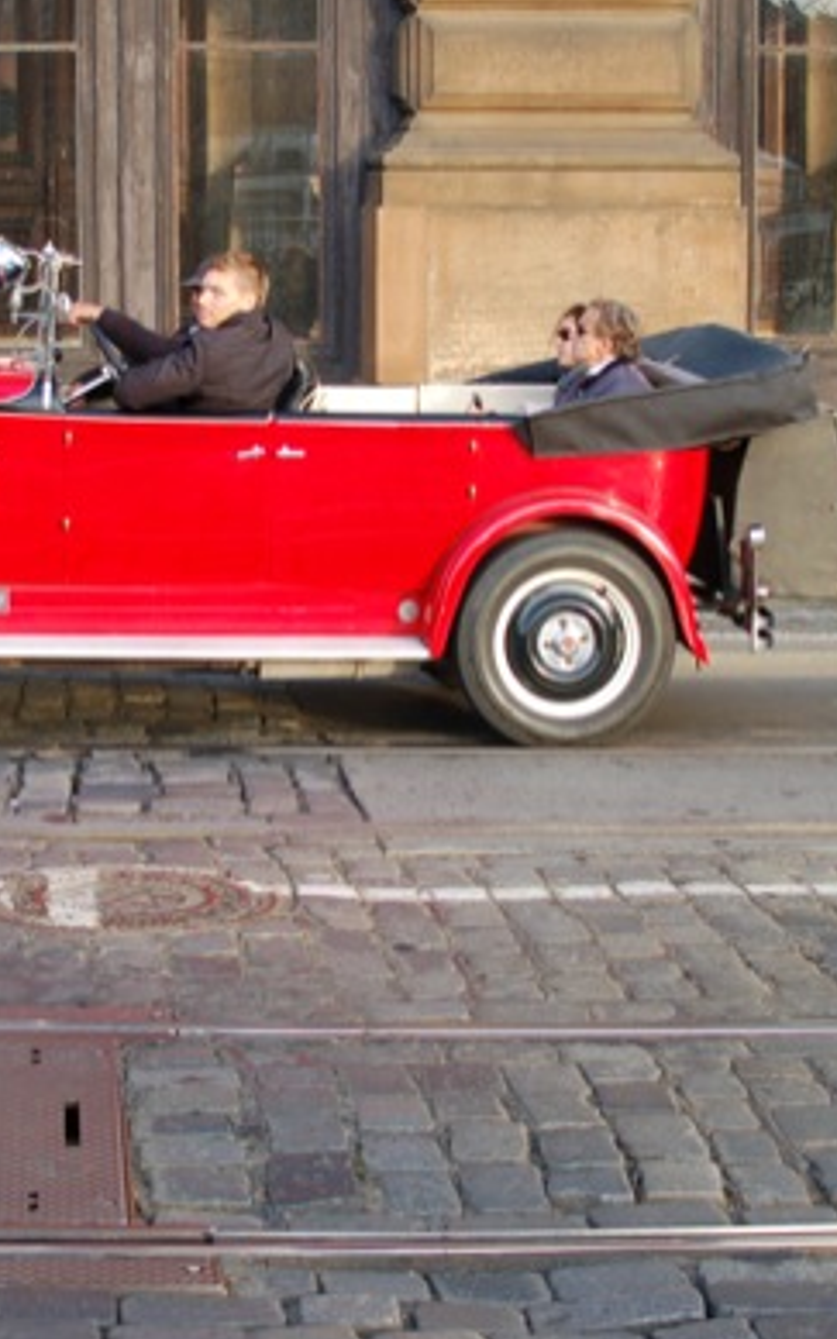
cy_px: 645
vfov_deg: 23.6
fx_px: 3207
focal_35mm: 88
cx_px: 255
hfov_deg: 14.8
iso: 400
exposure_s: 1/160
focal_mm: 35
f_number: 6.3
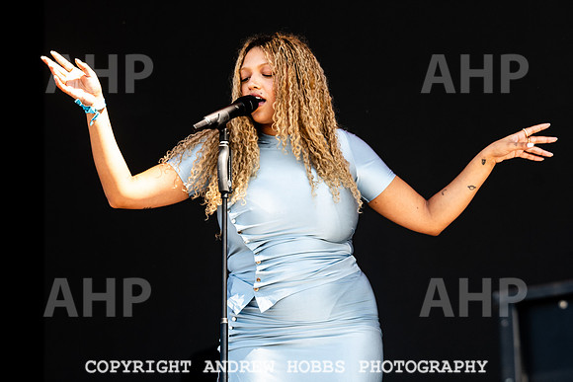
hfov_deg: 11.1
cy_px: 121
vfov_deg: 7.4
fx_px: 2940
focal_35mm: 185
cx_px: 219
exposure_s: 1/1000
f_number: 4.5
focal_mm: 135
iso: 400
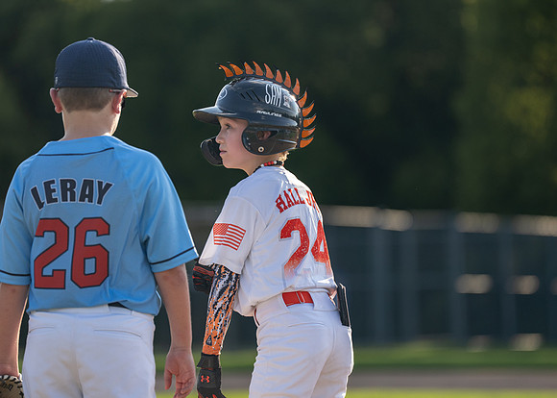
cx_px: 270
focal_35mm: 233
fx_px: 3689
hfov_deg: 8.6
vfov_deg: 6.2
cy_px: 189
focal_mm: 200
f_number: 2.8
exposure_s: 1/3200
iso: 400
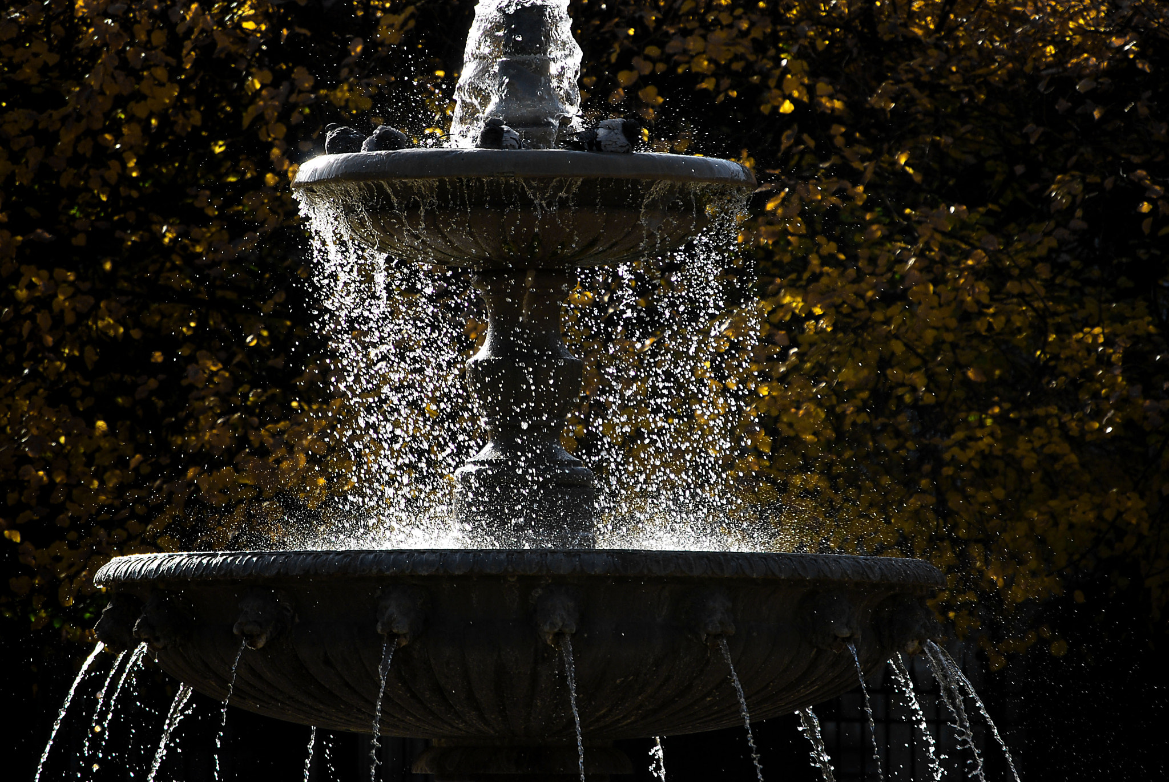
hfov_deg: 6.9
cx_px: 584
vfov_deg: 4.6
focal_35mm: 300
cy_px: 391
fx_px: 9753
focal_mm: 200
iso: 200
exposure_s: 1/640
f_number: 5.6
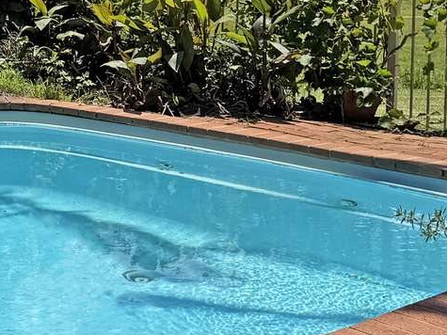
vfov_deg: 15.0
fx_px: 1252
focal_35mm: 97
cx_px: -200
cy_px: 7
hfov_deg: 18.3
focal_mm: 6.76
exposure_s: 1/9091
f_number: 1.78
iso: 80
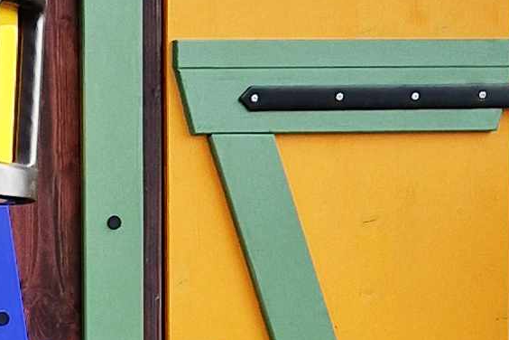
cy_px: 198
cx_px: 137
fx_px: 1965
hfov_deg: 14.7
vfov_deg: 9.9
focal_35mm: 139
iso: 50
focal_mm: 5.4
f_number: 1.8
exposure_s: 1/796
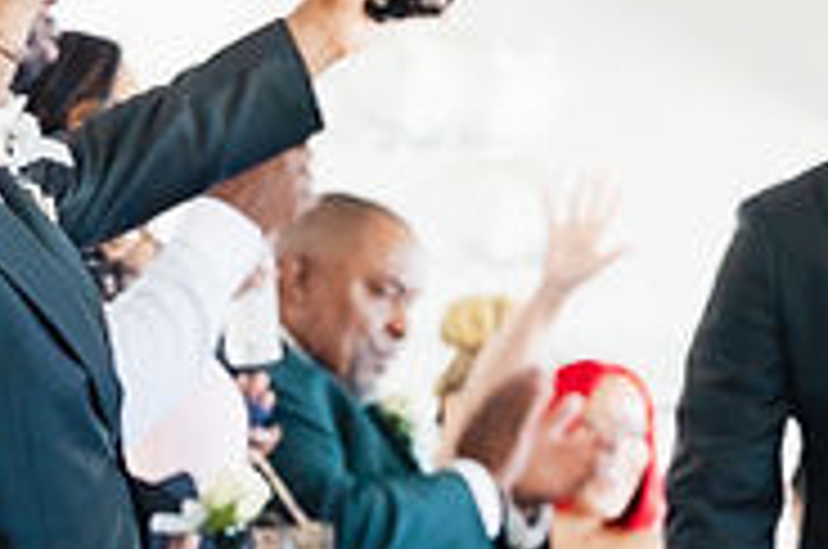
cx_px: 1233
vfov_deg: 4.9
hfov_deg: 7.3
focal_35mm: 279
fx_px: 6406
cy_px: 493
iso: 400
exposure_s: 1/80
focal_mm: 50
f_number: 2.5
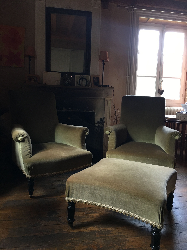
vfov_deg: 61.7
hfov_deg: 48.2
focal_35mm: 29
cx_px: 94
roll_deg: -1.8
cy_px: 125
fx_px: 209
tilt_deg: -5.1
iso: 50
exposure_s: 1/17
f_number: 2.2
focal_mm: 4.15
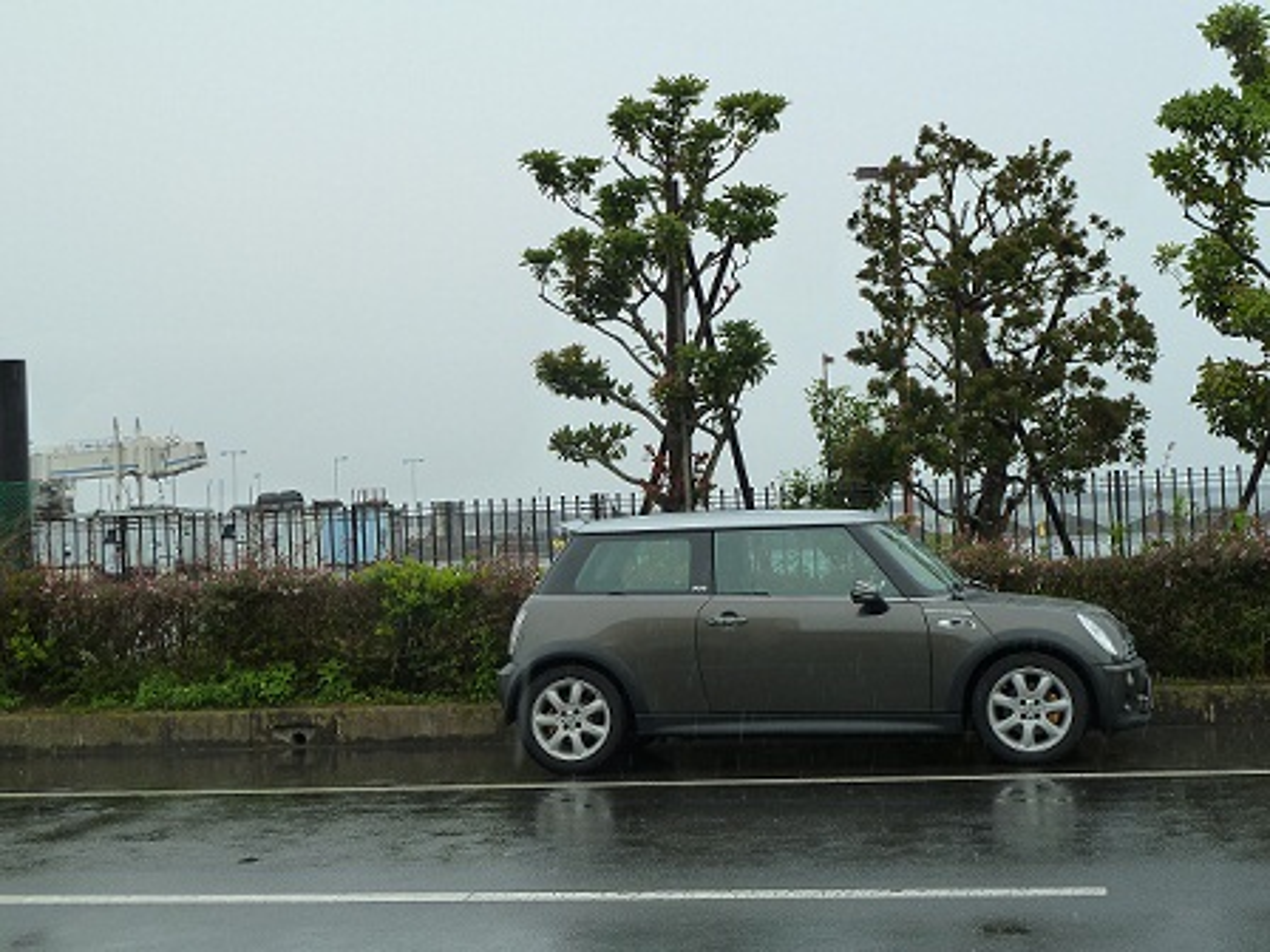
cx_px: 635
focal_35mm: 59
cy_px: 476
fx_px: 2165
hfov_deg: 32.7
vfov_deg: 24.8
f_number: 3.9
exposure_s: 1/250
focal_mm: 9.7
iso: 125
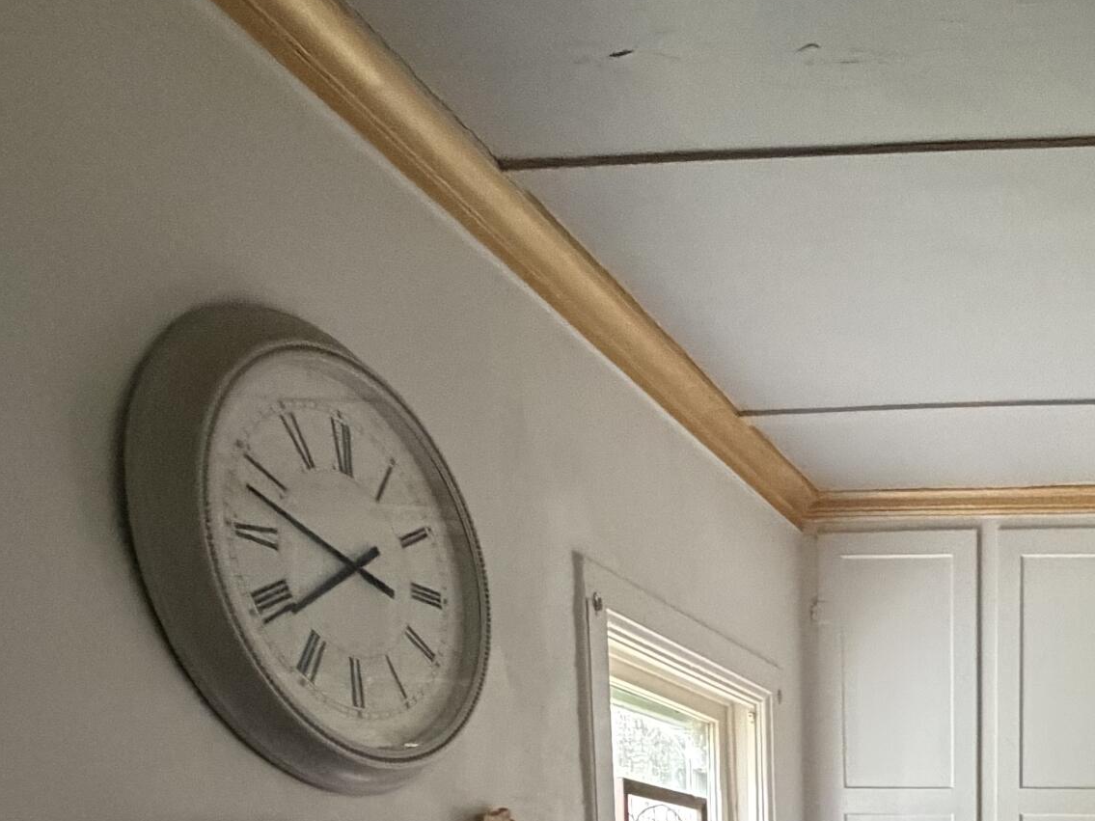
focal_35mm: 37
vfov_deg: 30.7
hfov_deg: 41.7
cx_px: 1153
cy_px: 1056
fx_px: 1170
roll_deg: -0.1
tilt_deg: -7.3
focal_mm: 2.22
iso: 800
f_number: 2.2
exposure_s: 1/60
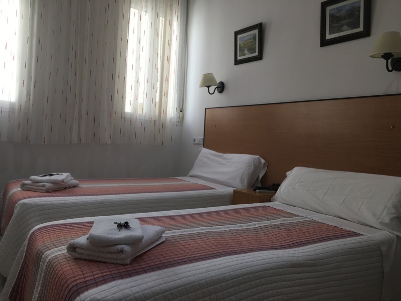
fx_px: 336
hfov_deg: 61.7
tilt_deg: -2.0
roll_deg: -2.1
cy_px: 150
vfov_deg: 48.2
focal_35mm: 29
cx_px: 200
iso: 25
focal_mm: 4.15
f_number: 2.2
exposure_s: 1/100
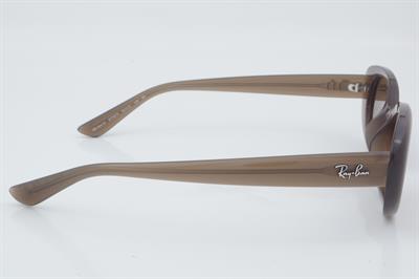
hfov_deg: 27.0
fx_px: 872
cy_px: 140
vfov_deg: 18.2
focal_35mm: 75
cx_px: 210
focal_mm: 50
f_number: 32
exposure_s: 1/3
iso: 100
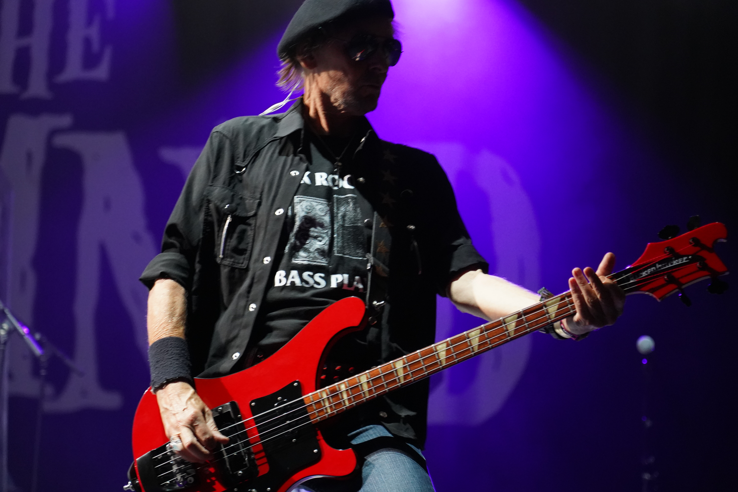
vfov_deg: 13.0
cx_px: 369
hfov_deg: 19.5
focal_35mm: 105
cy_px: 246
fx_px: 2152
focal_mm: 105
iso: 8000
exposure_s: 1/160
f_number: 4
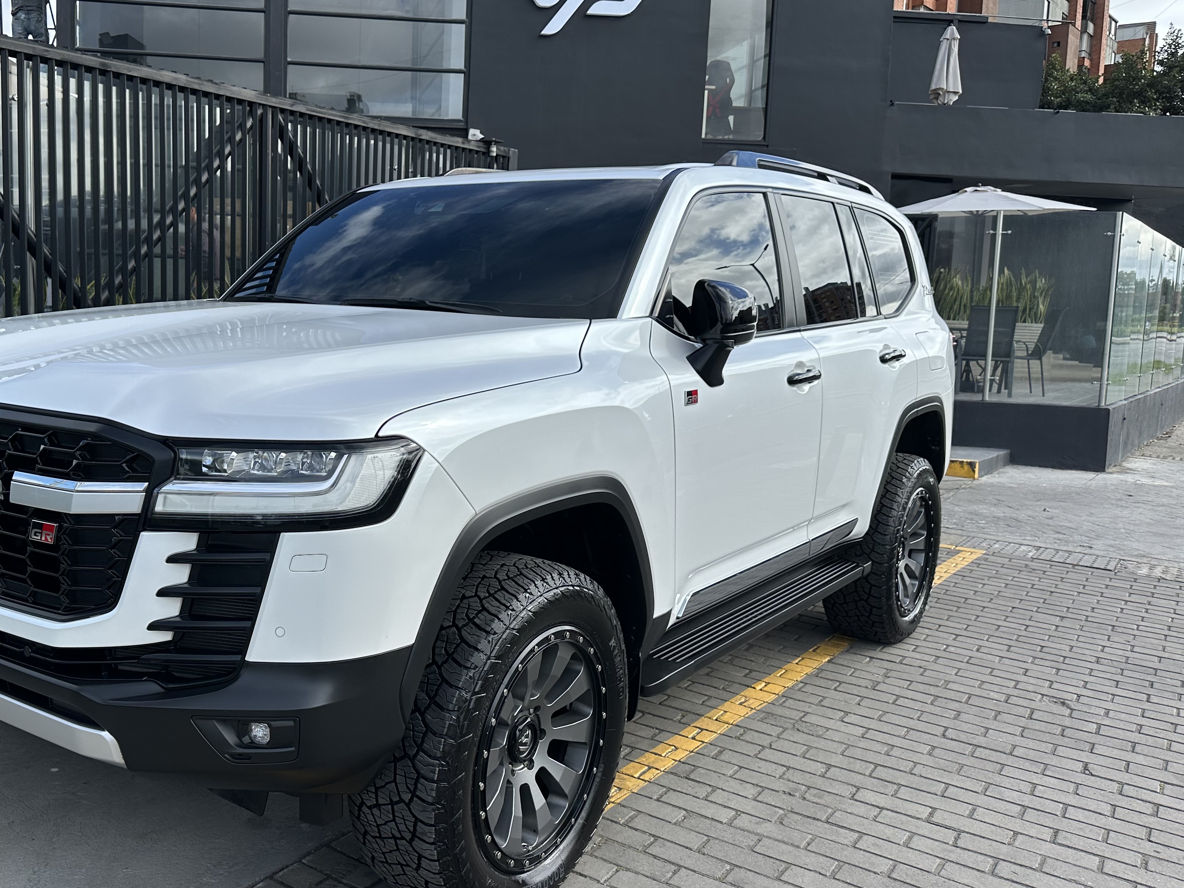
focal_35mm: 32
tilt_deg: -5.1
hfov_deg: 55.7
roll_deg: -1.5
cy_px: 420
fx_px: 1095
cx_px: 399
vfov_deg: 44.1
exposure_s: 1/2469
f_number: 1.78
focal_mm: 6.86
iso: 80
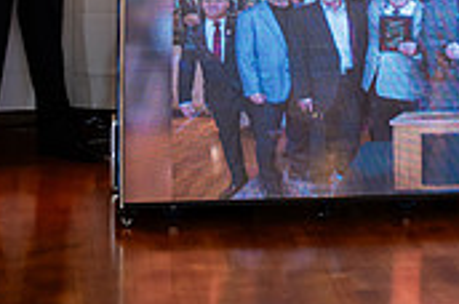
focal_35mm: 176
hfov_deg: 11.4
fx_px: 2240
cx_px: 587
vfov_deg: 7.6
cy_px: -155
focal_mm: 51
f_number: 3.2
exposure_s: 1/200
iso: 1250
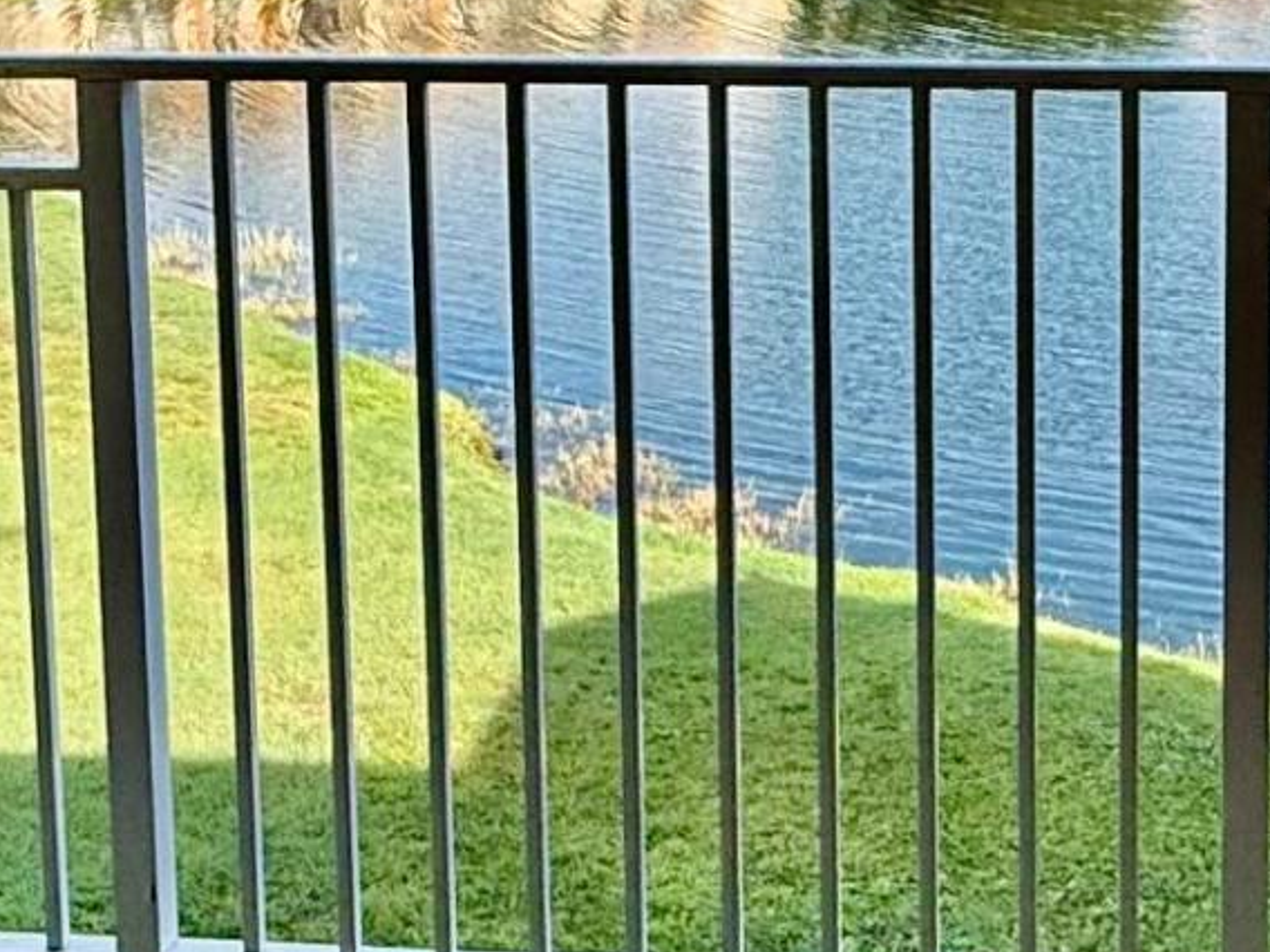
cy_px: 29
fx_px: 2605
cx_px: 999
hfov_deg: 26.9
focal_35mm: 71
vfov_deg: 20.2
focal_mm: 2.22
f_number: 2.2
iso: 50
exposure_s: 1/1339
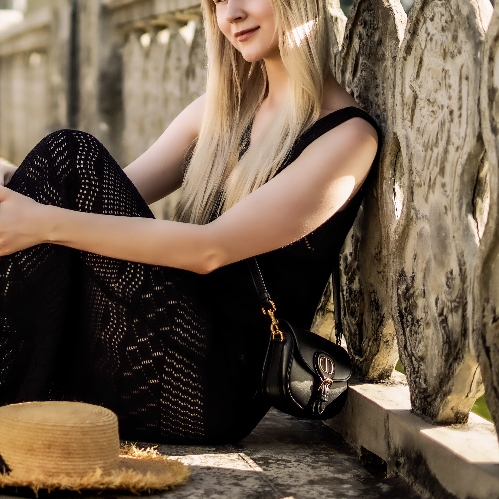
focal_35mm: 104
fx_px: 1696
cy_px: 122
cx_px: 54
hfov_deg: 16.5
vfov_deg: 16.6
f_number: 1.8
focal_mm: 50
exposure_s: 1/2500
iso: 160
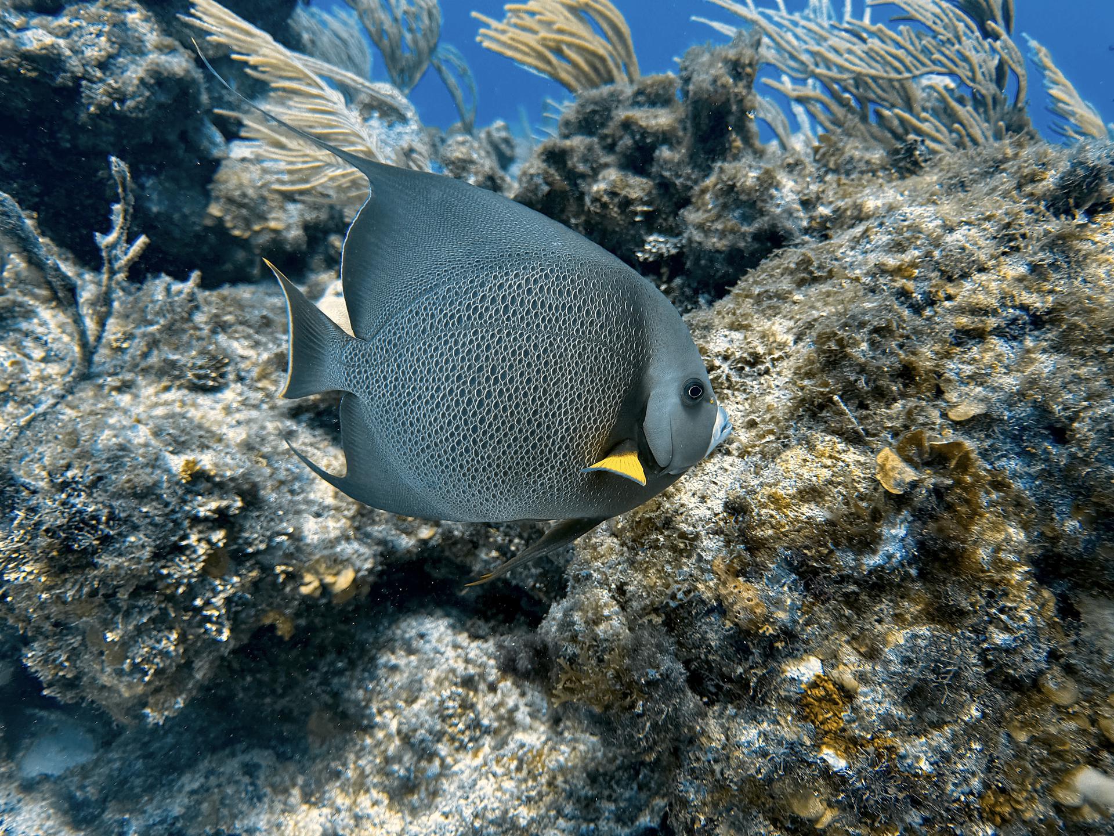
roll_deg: -10.0
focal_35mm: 24
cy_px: 418
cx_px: 557
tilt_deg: -6.7
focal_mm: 6.76
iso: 80
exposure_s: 1/312
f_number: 1.78
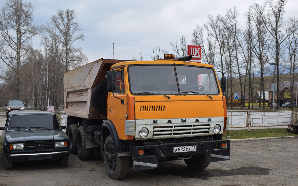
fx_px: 313
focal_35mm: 39
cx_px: 149
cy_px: 96
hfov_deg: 50.9
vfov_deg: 33.1
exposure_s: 1/640
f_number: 5.6
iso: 400
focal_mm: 25
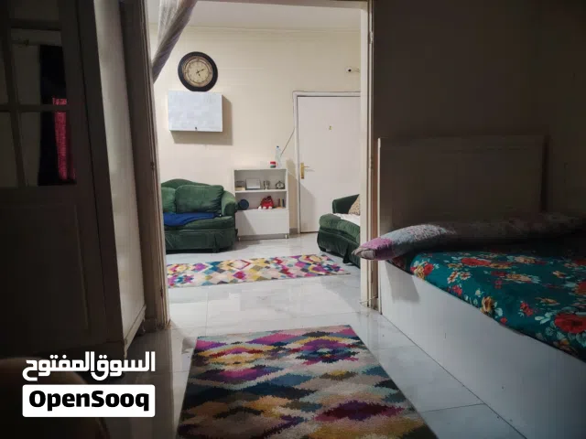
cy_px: 220
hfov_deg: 71.6
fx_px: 406
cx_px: 293
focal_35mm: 24
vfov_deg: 56.8
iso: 1597
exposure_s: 1/20
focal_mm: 5.25
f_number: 1.75
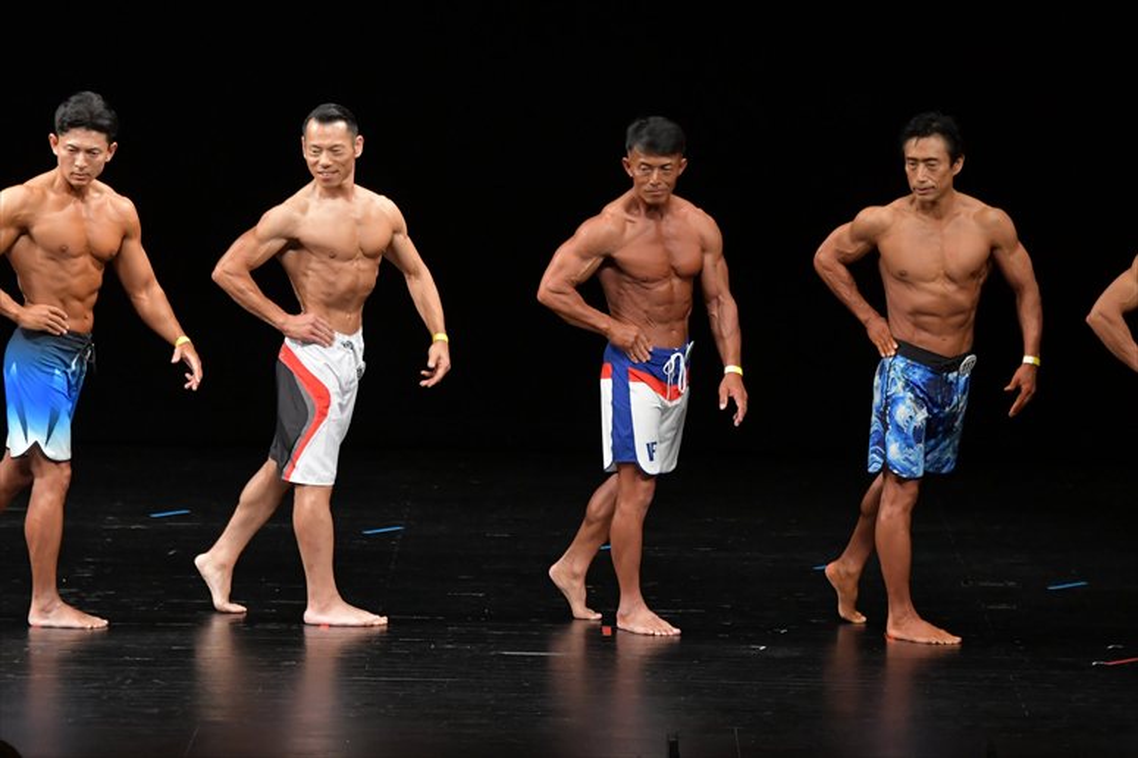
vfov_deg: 6.1
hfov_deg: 9.2
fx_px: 7109
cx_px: 569
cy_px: 379
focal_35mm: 225
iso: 3200
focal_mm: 150
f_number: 5.6
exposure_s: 1/400
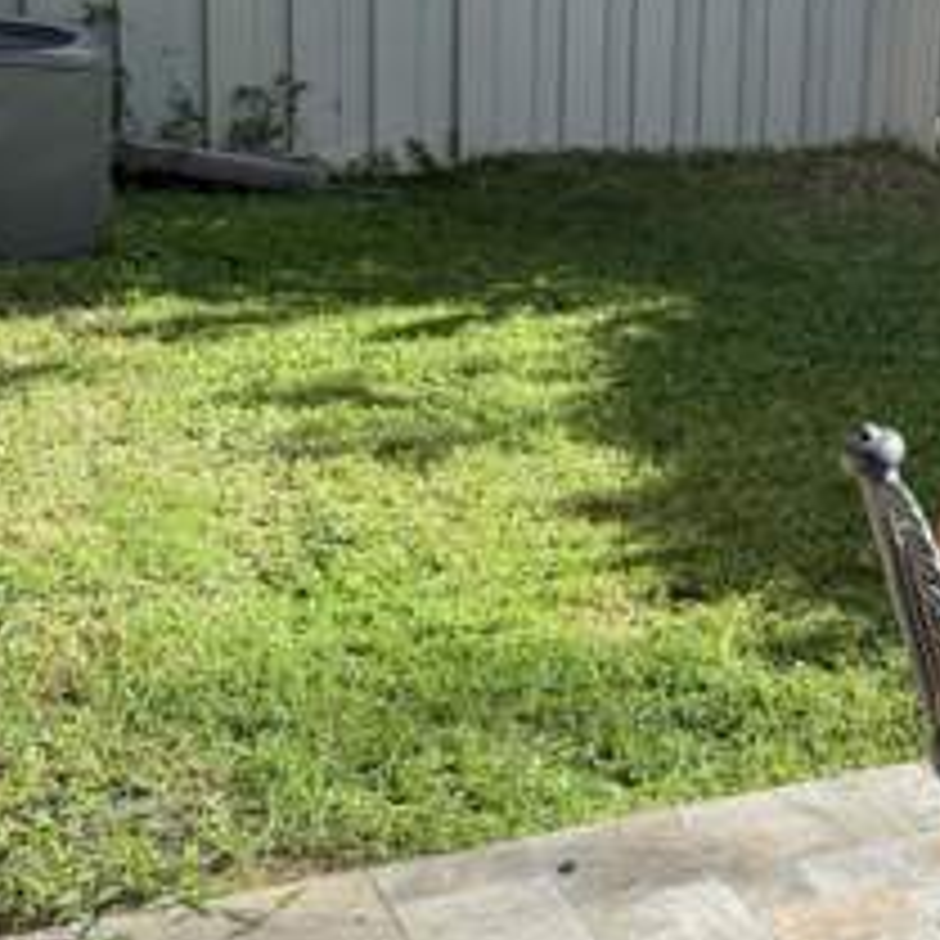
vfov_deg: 26.2
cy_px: 261
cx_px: 989
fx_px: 1997
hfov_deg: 24.9
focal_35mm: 65
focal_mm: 6.76
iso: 100
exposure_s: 1/1727
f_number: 1.78
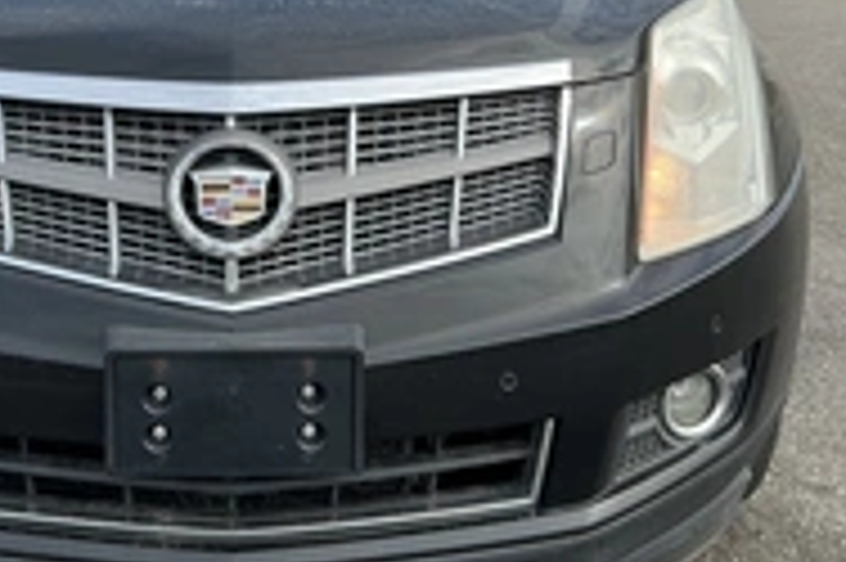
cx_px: 238
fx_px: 1456
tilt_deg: -9.2
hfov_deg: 32.0
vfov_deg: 21.6
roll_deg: +3.1
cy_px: 108
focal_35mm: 62
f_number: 1.8
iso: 25
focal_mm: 3
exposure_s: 1/759
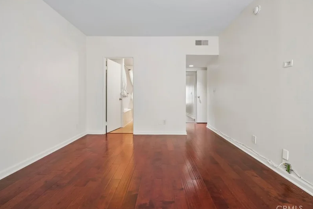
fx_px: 148
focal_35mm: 17
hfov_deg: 93.3
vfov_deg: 70.4
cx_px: 159
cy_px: 102
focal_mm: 16
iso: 400
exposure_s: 1/5
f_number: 11
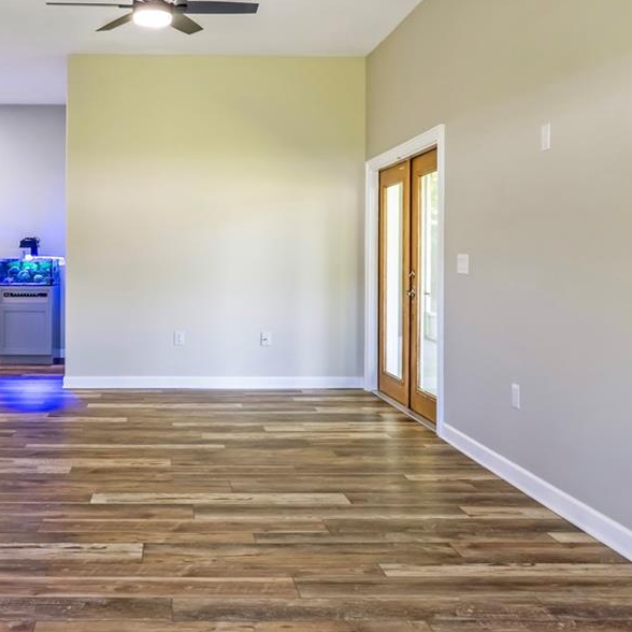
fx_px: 788
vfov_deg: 43.4
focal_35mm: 38
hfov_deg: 42.6
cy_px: 244
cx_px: 174
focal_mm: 11
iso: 250
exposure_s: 1/125
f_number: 9
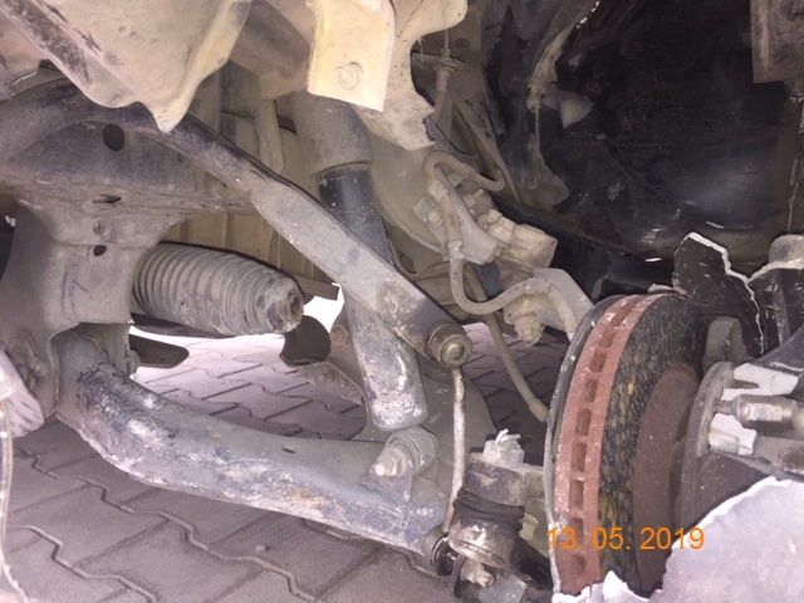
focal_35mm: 29
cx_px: 402
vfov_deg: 48.2
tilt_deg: -9.1
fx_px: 674
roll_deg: -5.5
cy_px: 302
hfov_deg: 61.7
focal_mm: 4.15
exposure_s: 1/33
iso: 50
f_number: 2.2
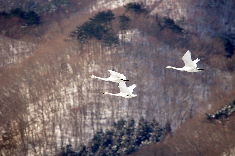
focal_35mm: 750
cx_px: 118
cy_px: 78
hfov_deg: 2.8
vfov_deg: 1.8
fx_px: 4890
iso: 400
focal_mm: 500
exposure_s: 1/250
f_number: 8
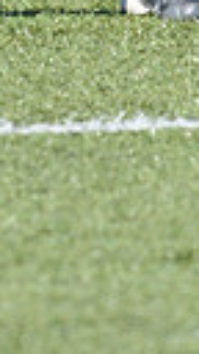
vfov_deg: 1.0
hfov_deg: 0.6
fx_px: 19953
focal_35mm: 2127
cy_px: -365
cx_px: -10
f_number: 5.6
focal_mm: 300
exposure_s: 1/500
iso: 200
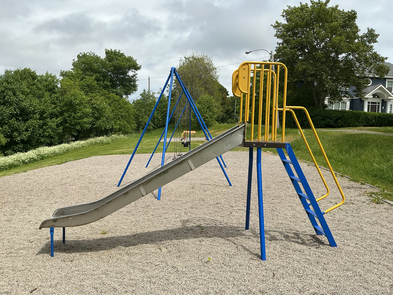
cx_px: 196
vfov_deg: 48.2
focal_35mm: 29
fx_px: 329
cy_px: 148
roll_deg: -1.9
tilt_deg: -2.4
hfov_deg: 61.7
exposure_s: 1/2058
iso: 25
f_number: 1.8
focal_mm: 3
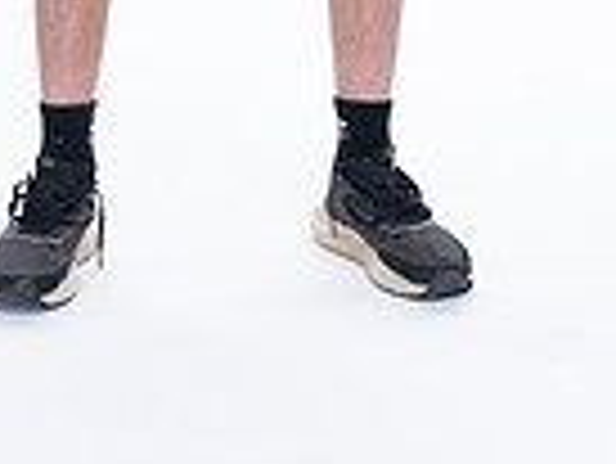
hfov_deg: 9.8
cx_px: 216
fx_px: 3598
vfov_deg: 7.1
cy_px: -505
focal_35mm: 202
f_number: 5.6
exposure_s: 1/250
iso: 400
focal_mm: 64
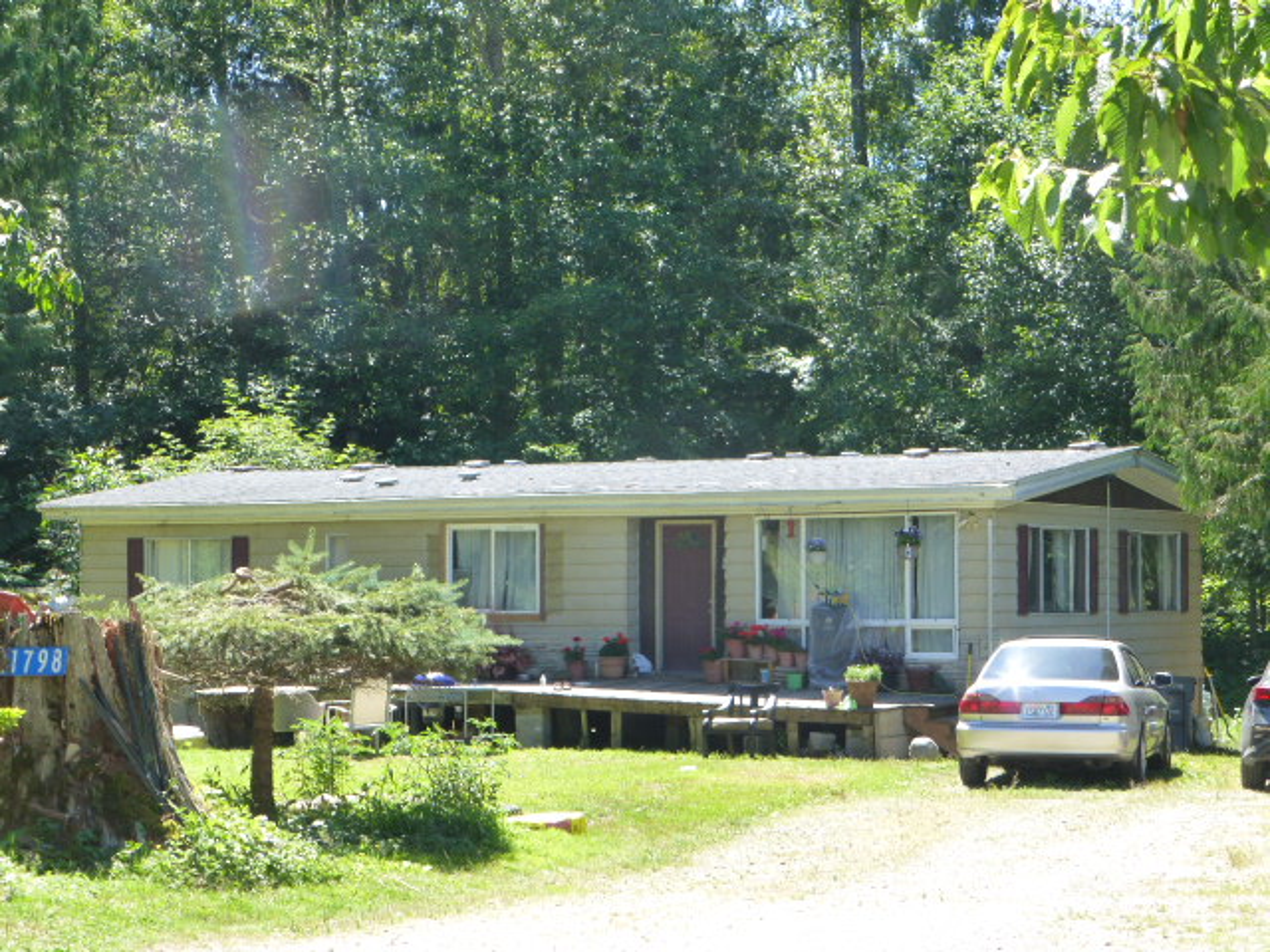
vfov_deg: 18.7
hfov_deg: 24.7
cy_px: 476
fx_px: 2898
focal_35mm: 79
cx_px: 635
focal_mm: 14.2
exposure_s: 1/100
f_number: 5.1
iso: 160
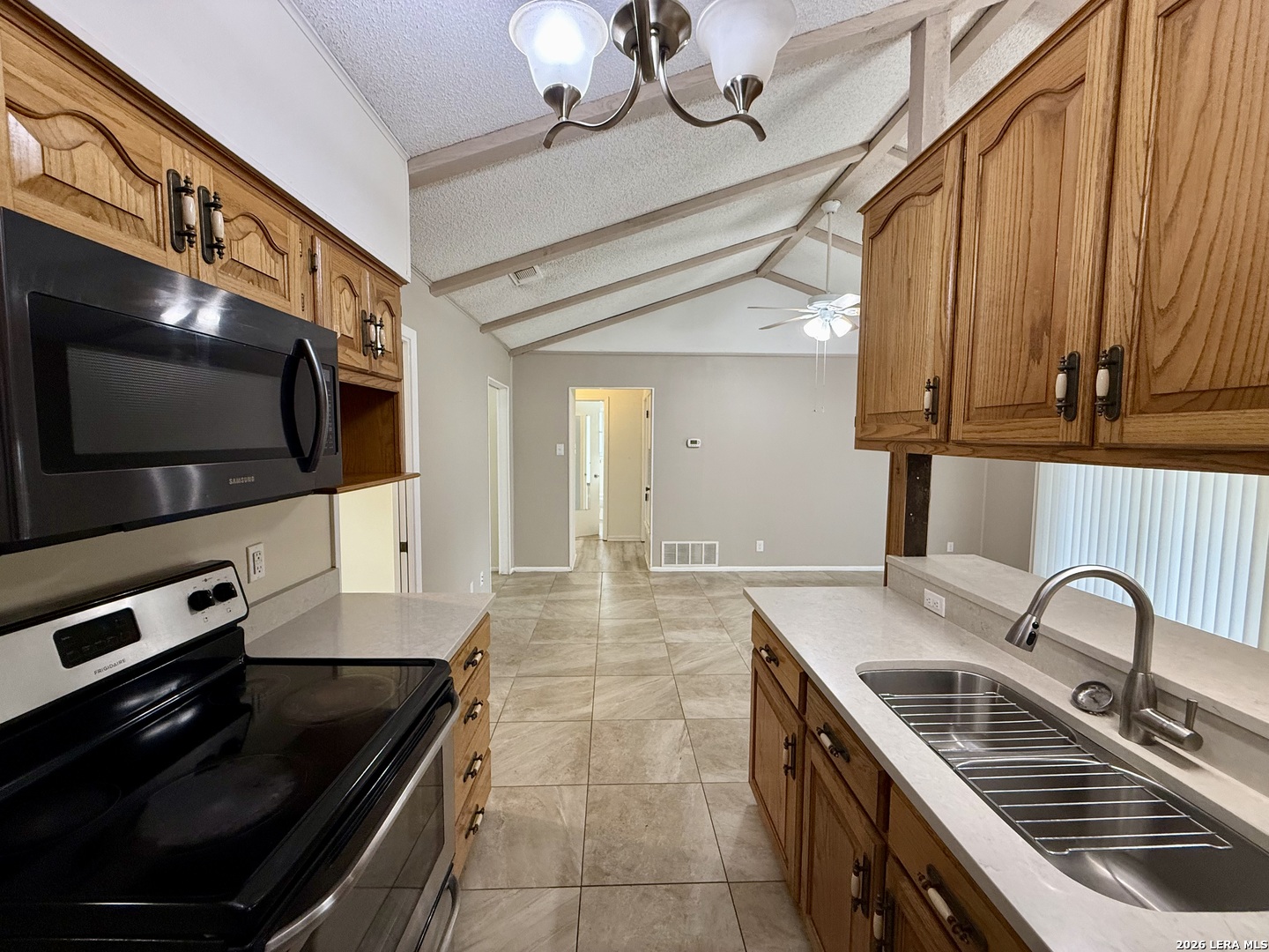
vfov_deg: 85.7
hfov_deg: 102.1
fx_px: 513
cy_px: 476
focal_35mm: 14
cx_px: 634
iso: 200
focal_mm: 2.22
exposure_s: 1/60
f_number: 2.2
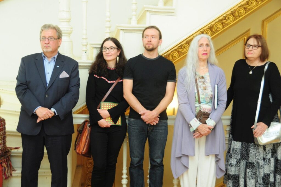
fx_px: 445
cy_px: 94
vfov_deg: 23.7
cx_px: 140
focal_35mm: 57
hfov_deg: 35.1
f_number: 5
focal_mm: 38
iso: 500
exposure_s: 1/60
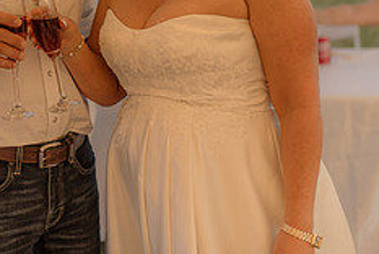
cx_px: 70
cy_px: -22
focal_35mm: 87
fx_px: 917
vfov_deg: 15.4
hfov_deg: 23.0
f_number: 1.4
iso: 500
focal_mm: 35
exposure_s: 1/125
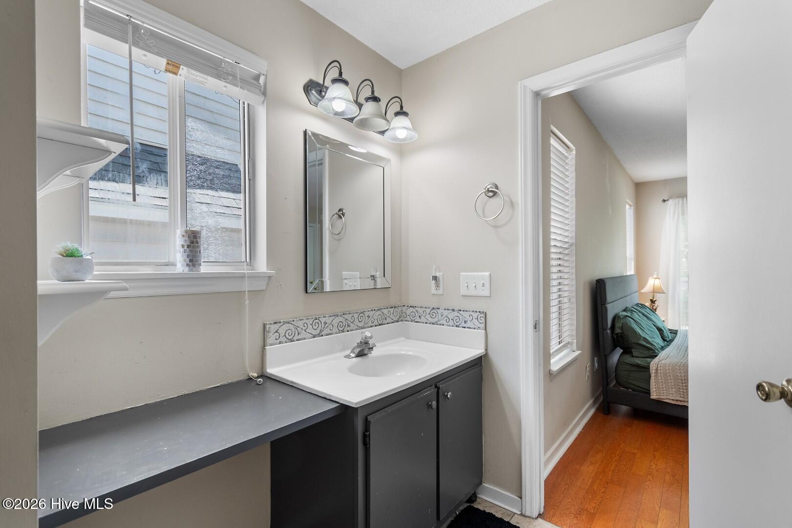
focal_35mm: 15
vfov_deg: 77.3
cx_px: 396
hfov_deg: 100.4
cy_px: 264
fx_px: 330
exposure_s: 1/8
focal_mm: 10
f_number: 4.5
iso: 100
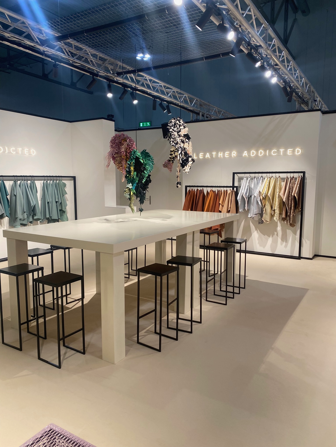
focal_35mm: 26
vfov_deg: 67.3
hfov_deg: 53.1
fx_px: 336
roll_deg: -1.0
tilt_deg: -5.2
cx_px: 168
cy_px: 224
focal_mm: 4.25
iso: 80
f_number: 1.8
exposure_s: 1/98
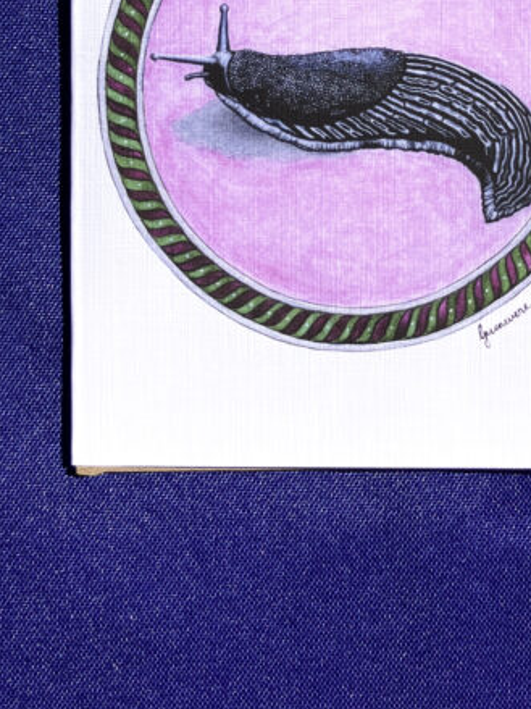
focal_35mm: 51
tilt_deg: -82.2
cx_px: 366
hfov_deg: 28.3
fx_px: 1044
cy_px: 78
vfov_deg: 35.4
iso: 32
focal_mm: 3.99
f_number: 1.8
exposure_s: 1/8130
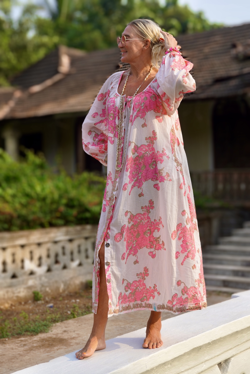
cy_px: 187
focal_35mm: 50
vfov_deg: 40.0
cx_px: 125
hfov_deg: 27.3
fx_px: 516
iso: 100
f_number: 5
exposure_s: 1/320
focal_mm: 33
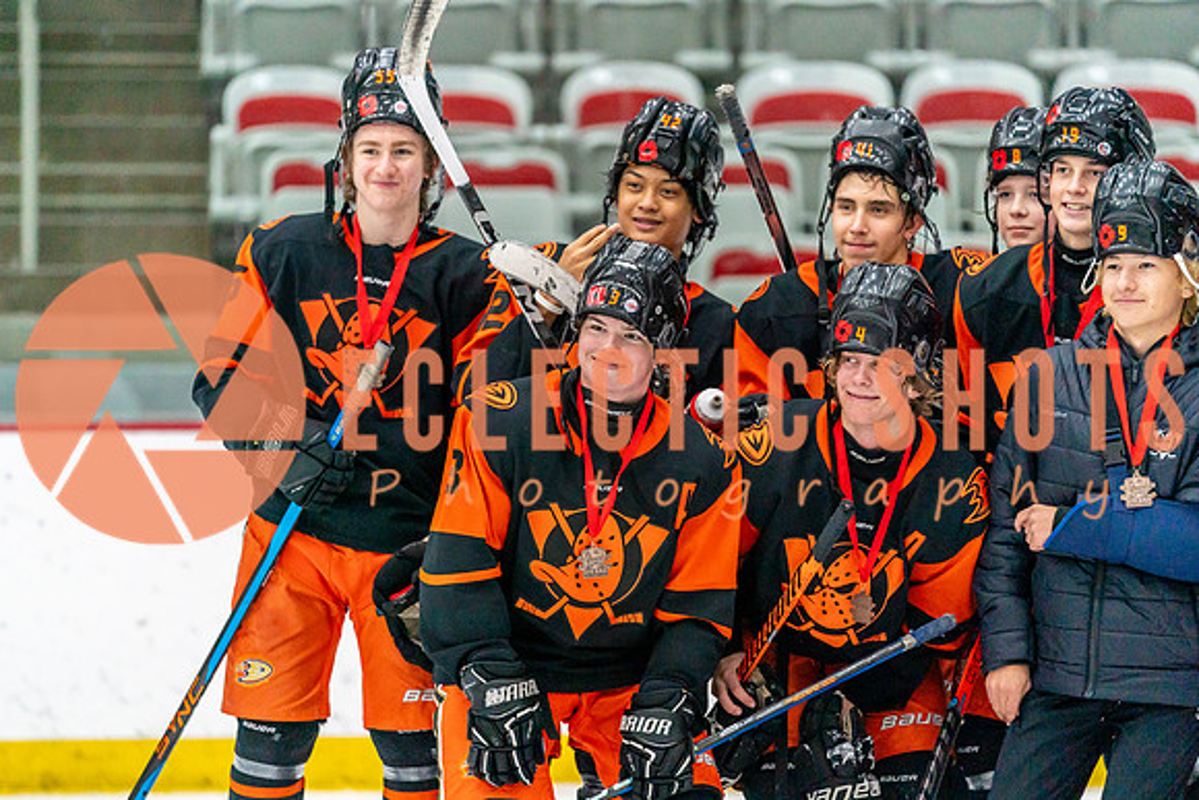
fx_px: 6662
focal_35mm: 200
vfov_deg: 6.9
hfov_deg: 10.3
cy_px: 400
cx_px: 600
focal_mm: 200
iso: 3200
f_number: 2.8
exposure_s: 1/1250
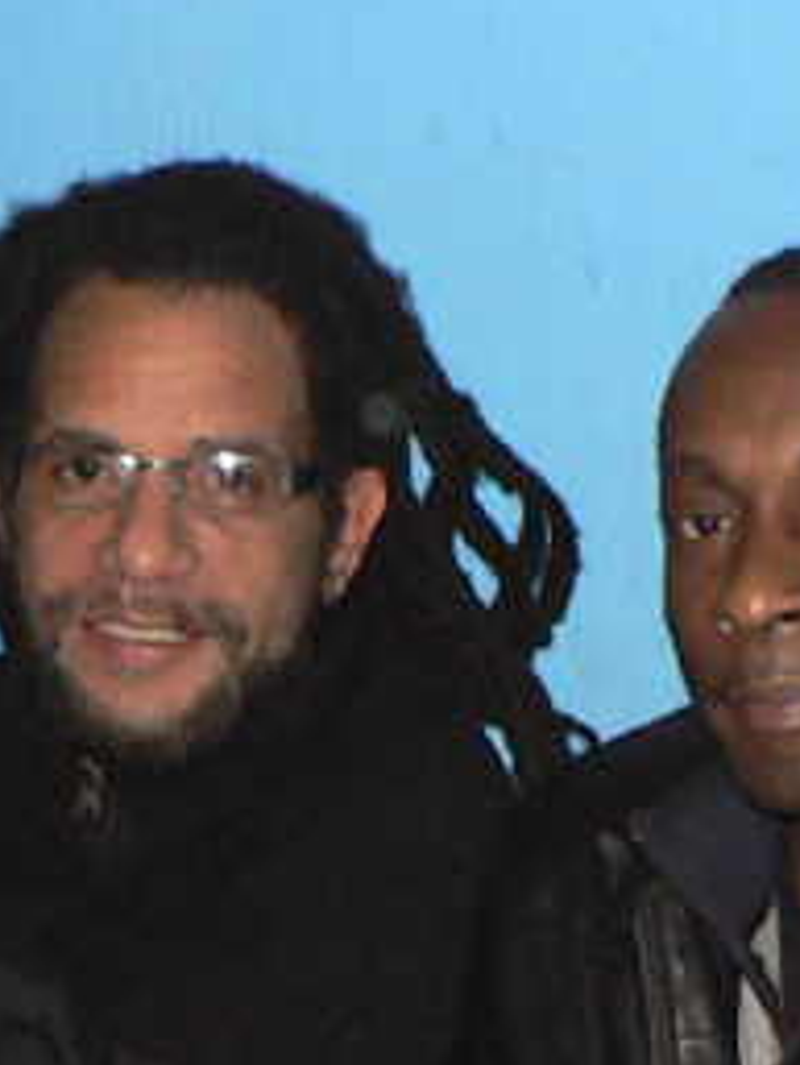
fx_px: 2371
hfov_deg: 19.1
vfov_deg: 23.8
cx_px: 537
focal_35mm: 77
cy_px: 1152
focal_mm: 6
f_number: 2.8
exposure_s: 1/60
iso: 200
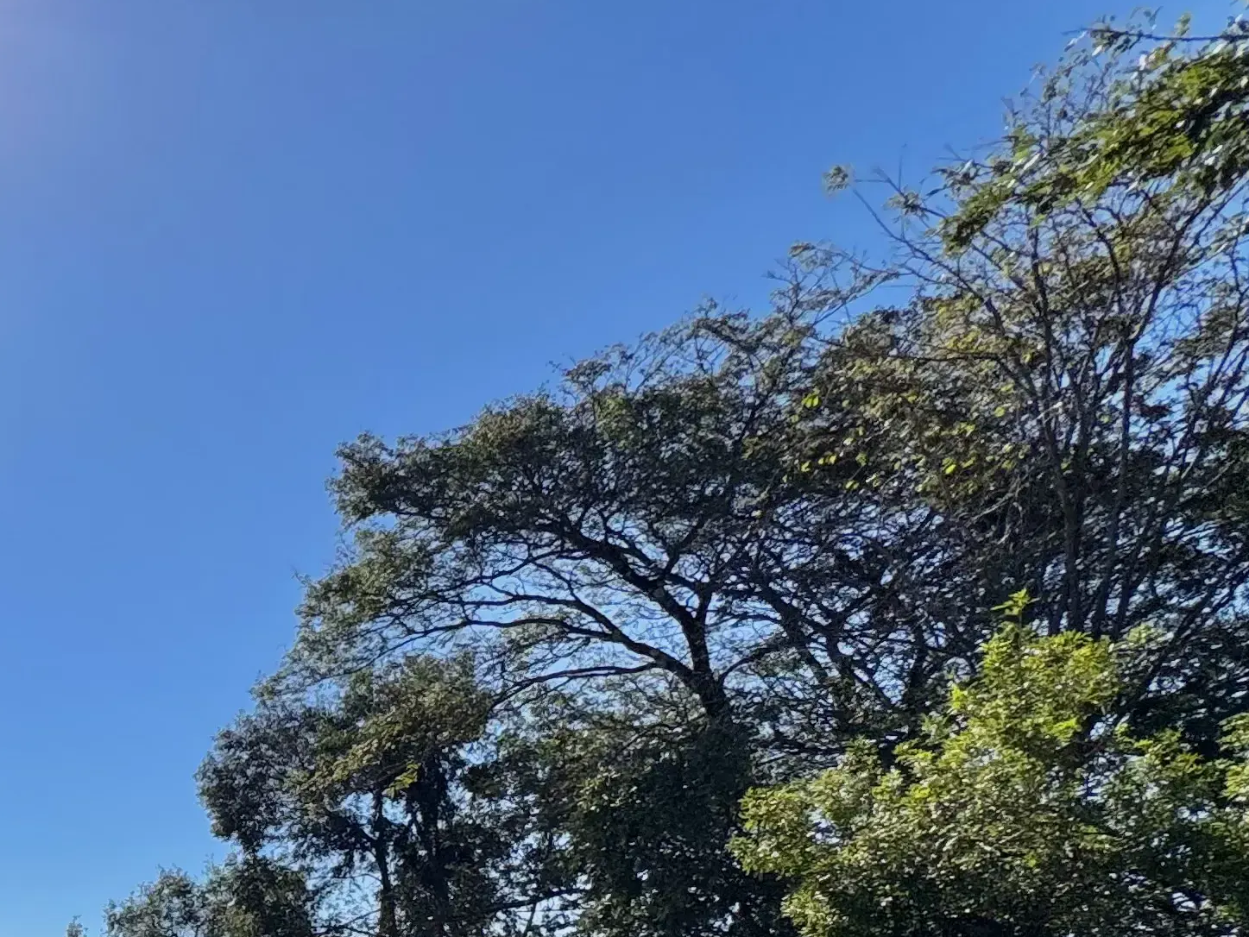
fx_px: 1408
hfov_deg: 32.7
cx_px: -449
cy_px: 1294
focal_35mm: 39
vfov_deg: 28.4
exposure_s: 1/2146
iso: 50
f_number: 2.2
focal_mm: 2.22
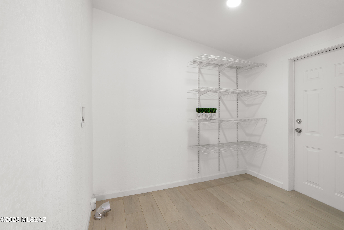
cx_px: 172
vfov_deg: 73.8
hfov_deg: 96.7
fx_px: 153
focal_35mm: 16
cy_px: 115
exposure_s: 1/5
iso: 400
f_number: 8
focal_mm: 16
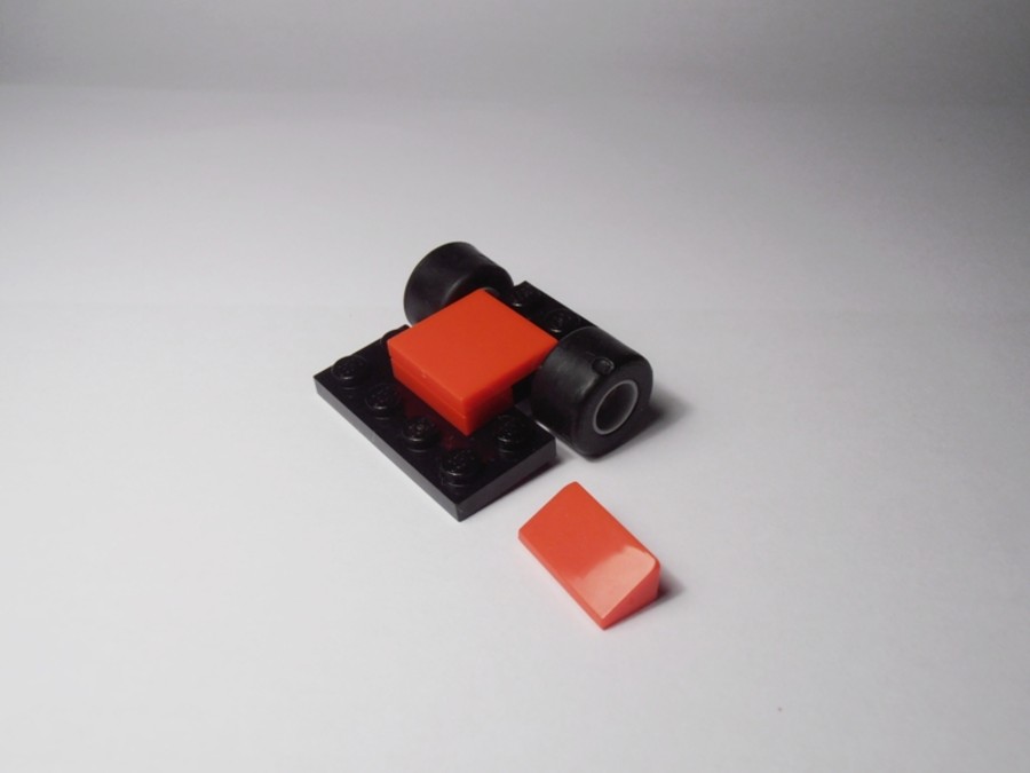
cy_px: 386
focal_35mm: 37
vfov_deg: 38.7
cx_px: 515
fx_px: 1101
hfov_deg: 50.1
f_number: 3.9
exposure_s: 1/125
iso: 80
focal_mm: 6.61
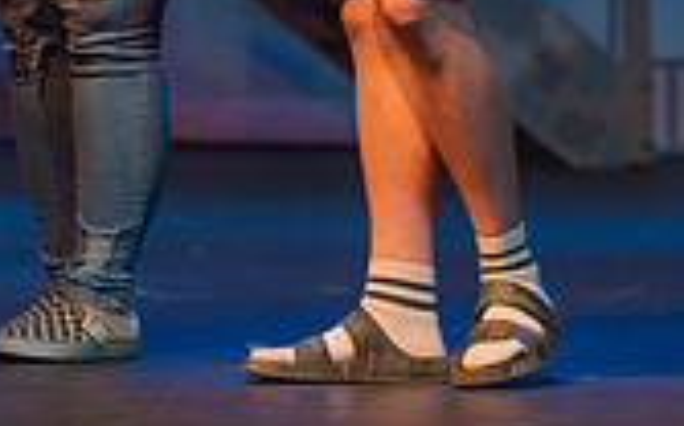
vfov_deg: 3.5
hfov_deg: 5.6
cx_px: -369
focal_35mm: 372
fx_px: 6928
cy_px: -303
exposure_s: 1/250
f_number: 2.8
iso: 450
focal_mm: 105
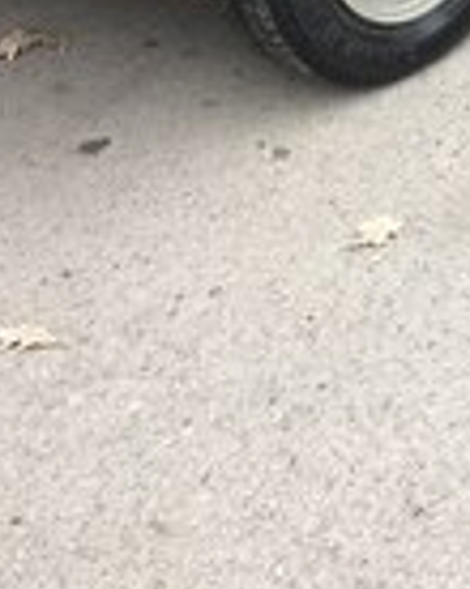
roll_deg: +1.4
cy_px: -226
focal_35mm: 102
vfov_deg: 17.4
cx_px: 611
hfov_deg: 14.4
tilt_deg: -19.5
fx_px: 1777
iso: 32
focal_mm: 4.15
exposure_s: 1/115
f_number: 2.2
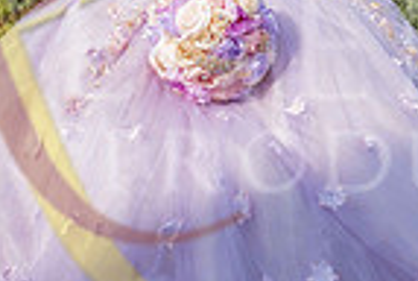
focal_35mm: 81
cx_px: 184
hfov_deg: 25.0
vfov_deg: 16.5
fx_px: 942
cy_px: -16
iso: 125
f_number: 2.8
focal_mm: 20
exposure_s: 1/1250
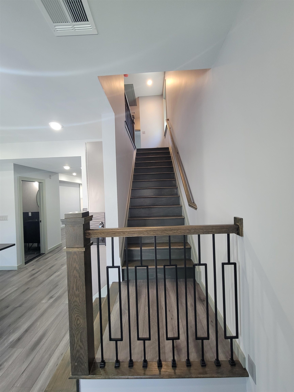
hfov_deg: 89.9
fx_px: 147
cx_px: 147
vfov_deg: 106.2
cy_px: 196
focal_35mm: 13
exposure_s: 1/60
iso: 320
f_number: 2.2
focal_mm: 2.2
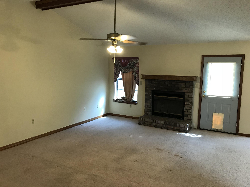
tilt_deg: -6.1
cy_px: 94
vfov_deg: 49.7
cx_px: 125
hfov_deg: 63.4
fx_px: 202
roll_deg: -1.3
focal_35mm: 28
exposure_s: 1/15
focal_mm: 3.99
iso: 50
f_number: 1.8
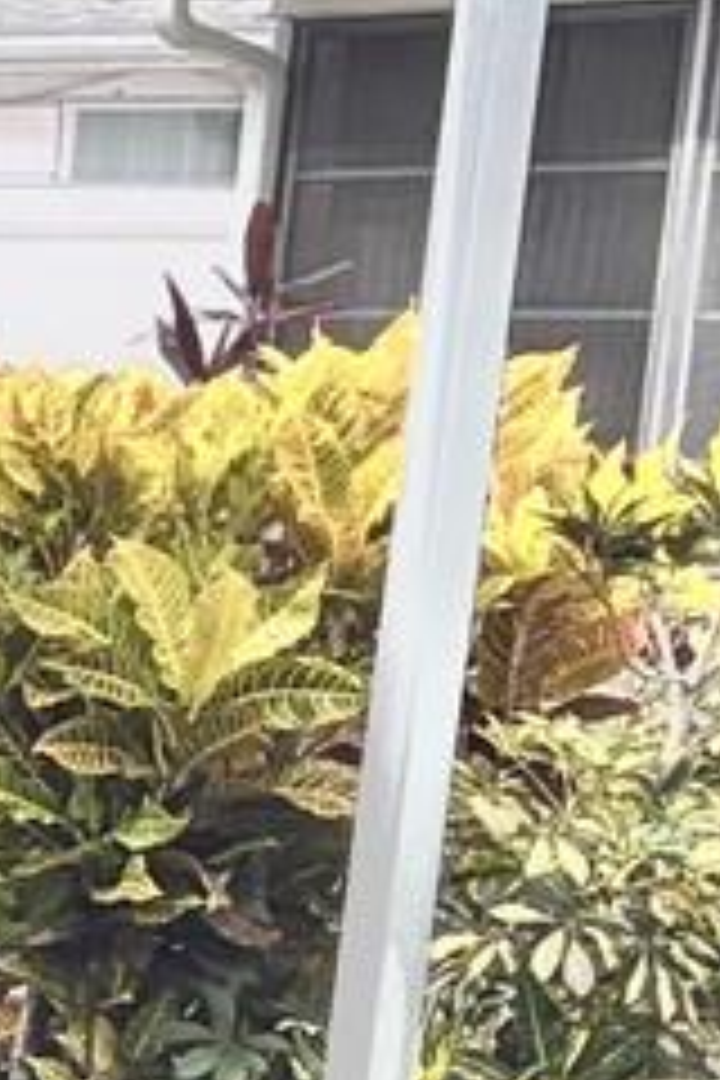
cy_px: 1539
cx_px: -2619
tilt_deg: -10.2
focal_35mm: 180
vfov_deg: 11.0
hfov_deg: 5.9
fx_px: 5400
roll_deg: +0.2
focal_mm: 5.96
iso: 50
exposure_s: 1/716
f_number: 1.6
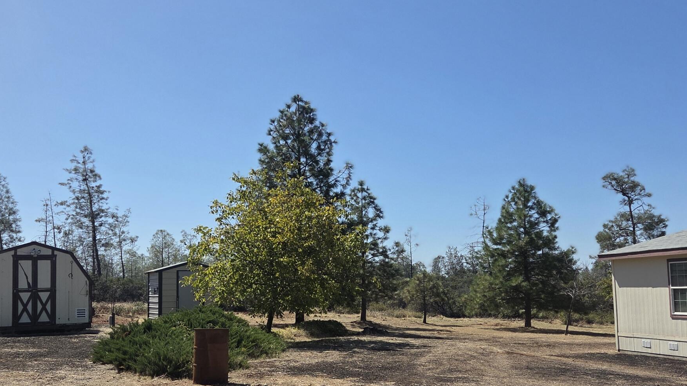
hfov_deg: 47.2
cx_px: 293
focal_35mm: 43
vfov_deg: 27.7
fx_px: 783
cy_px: 228
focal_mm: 5.4
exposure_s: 1/7891
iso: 80
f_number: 1.8
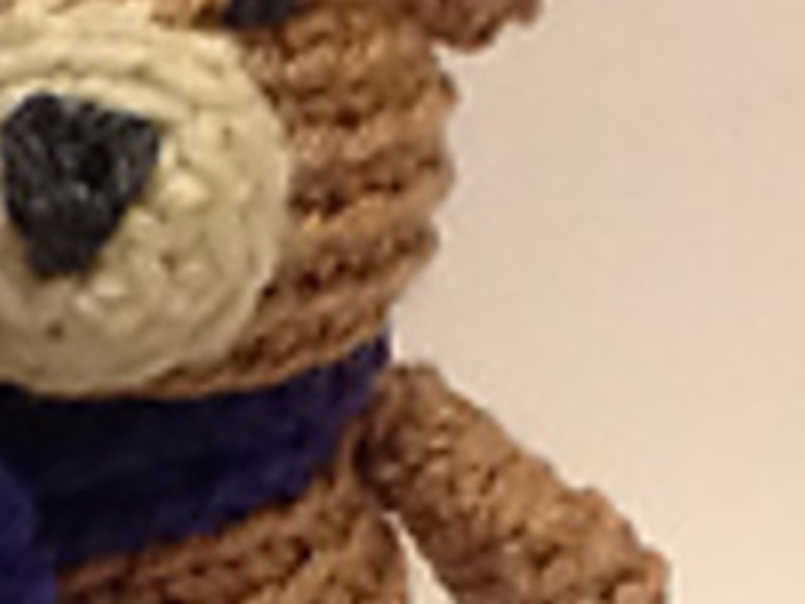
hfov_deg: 18.5
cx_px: 111
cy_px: 376
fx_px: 2442
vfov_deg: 14.1
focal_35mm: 105
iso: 160
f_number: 2.4
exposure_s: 1/30
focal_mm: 2.03
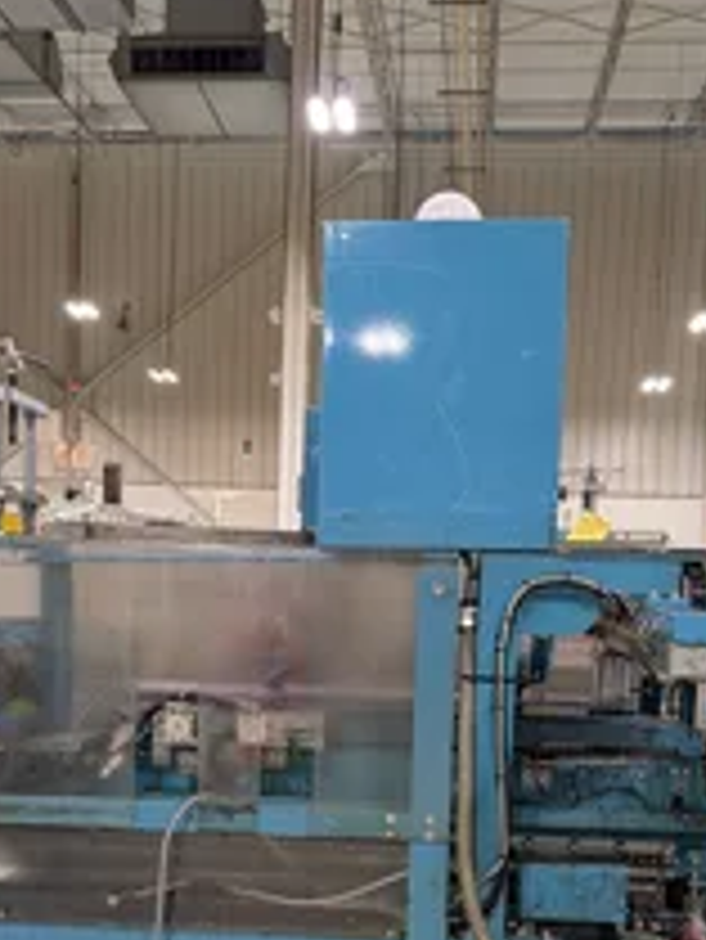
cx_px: 335
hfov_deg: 31.5
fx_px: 1250
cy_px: 724
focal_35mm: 46
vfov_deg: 39.9
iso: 339
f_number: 1.68
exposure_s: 1/321
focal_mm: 6.9
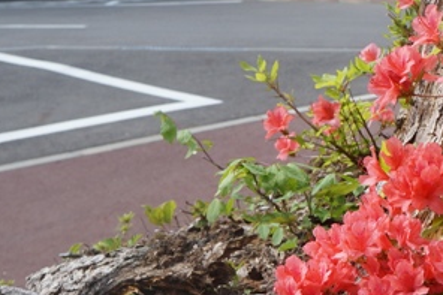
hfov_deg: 20.8
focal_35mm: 94
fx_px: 1161
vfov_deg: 14.4
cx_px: 453
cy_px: 250
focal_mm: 23
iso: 200
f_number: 6.3
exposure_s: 1/400
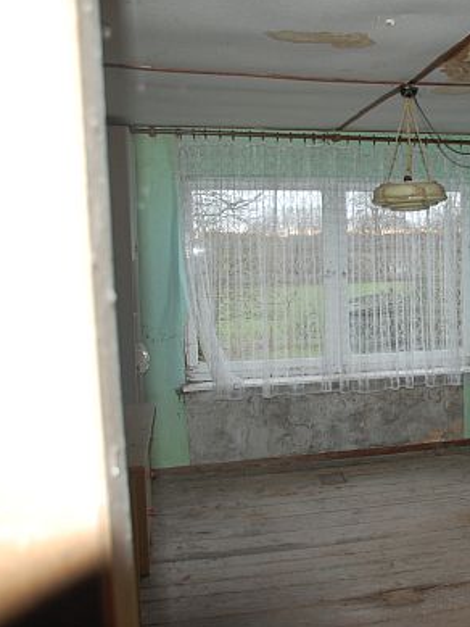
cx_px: 467
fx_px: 724
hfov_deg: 33.1
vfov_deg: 46.8
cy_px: 312
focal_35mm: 40
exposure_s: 1/60
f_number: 3.5
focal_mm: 18
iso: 400
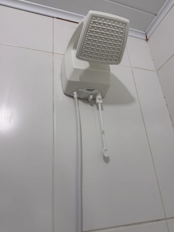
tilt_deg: +24.2
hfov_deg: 54.9
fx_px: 168
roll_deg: +6.0
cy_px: 118
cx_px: 89
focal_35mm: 25
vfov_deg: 69.4
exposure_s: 1/120
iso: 125
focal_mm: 6.76
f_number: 1.78
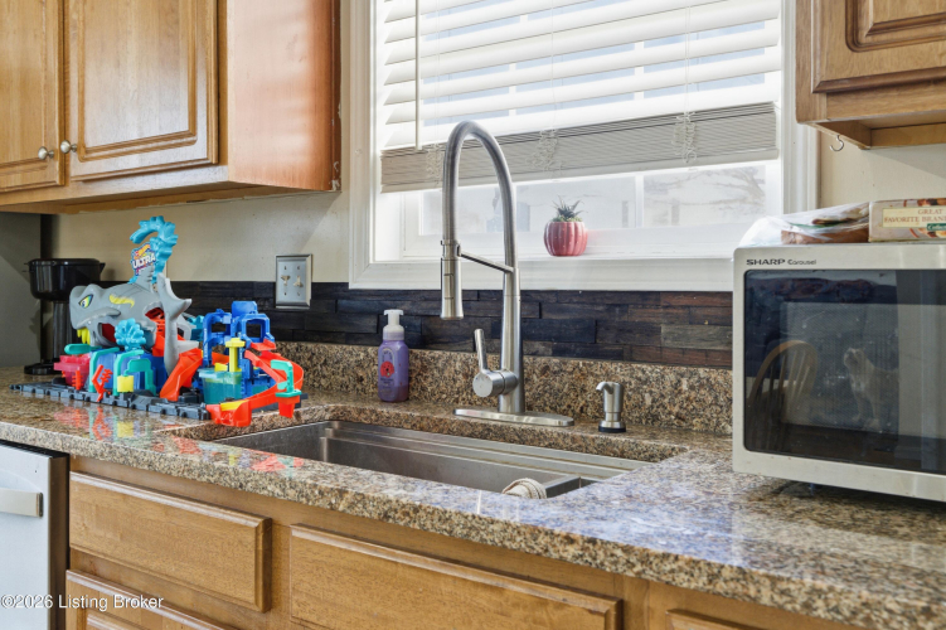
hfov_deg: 54.5
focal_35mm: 35
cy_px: 315
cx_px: 473
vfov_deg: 37.8
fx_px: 919
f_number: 7.1
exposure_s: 1/320
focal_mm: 35
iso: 800
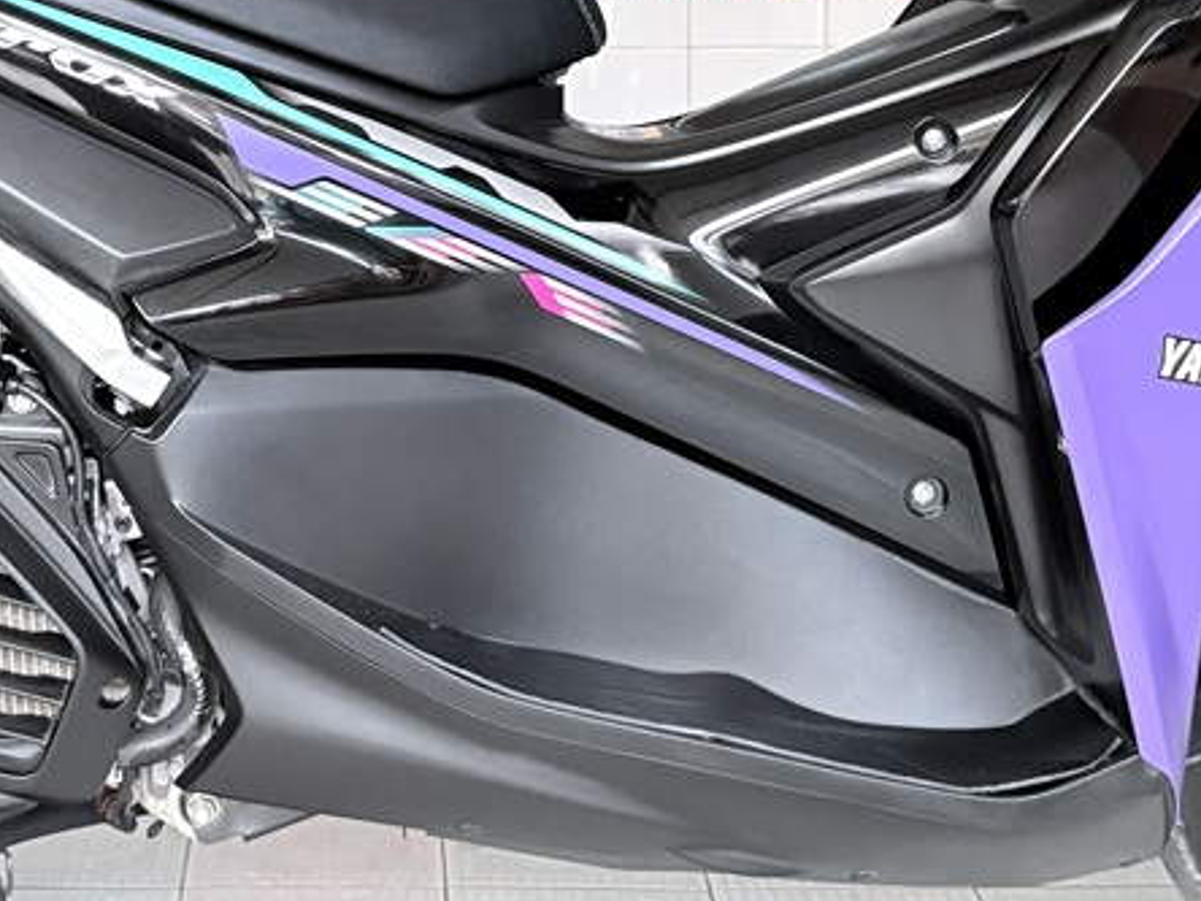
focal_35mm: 75
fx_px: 2602
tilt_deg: -5.6
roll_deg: +0.7
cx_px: 341
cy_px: 133
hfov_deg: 25.8
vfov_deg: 19.4
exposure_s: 1/42
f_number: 1.6
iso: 500
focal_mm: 5.96
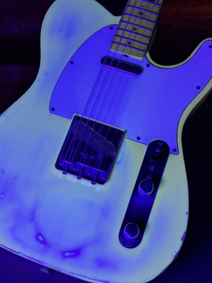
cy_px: 133
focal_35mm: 63
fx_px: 514
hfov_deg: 23.2
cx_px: 83
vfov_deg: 30.7
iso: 160
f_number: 1.78
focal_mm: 6.76
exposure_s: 1/50
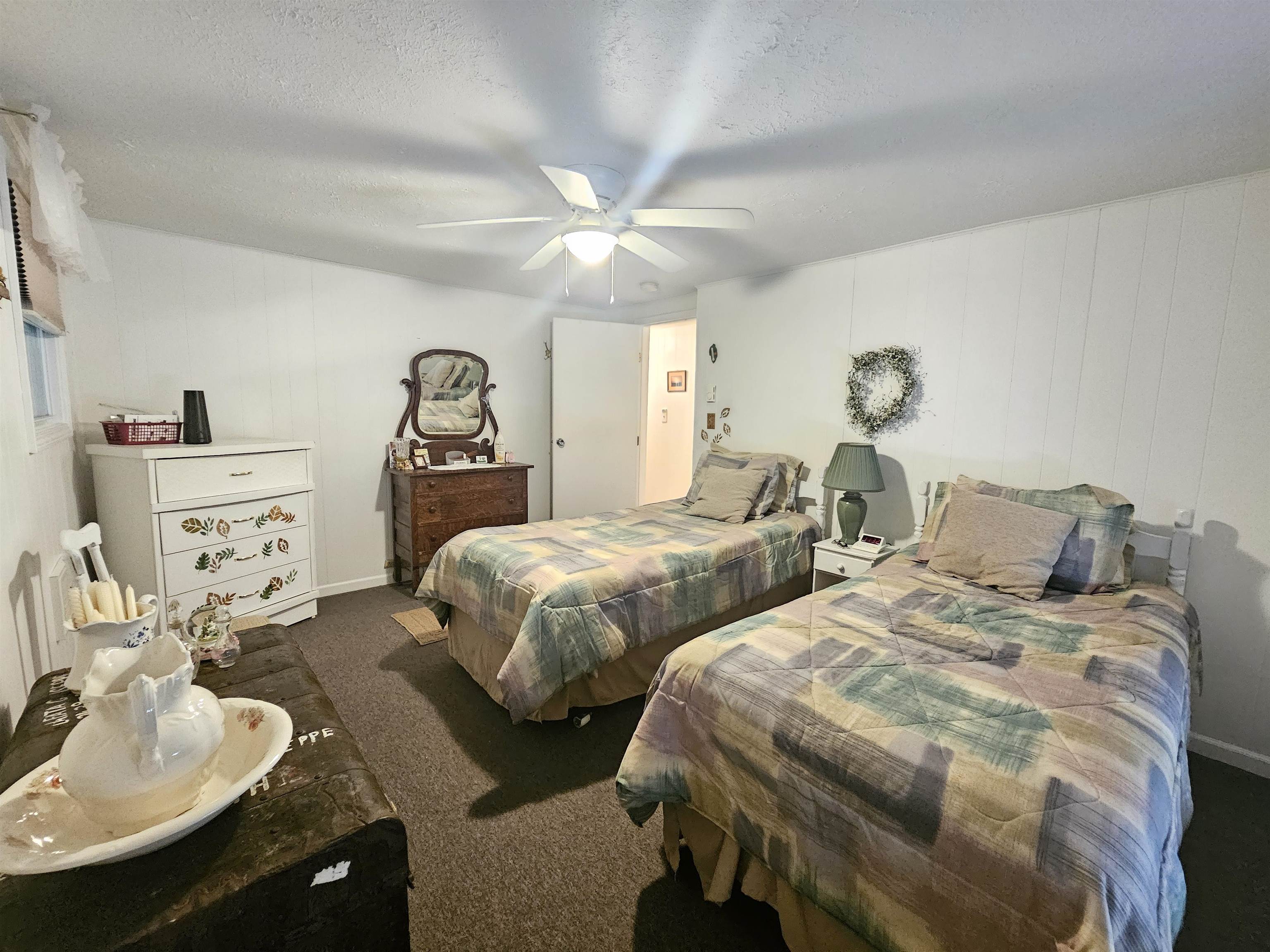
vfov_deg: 89.9
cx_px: 635
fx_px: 477
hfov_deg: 106.2
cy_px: 476
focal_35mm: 13
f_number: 2.2
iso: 1000
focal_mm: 2.2
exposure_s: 1/24
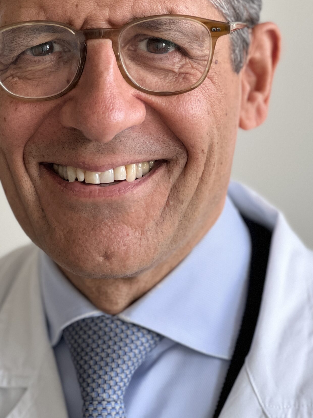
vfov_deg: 16.5
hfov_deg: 12.4
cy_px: 143
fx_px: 1435
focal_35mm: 119
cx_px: 133
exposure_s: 1/98
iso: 250
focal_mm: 9
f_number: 2.8
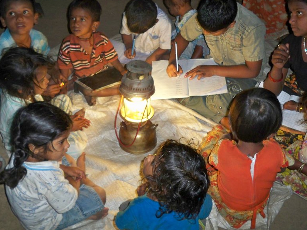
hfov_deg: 41.2
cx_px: 143
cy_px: 95
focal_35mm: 46
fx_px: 408
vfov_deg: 31.4
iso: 200
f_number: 3.1
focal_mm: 6.3
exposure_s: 1/30
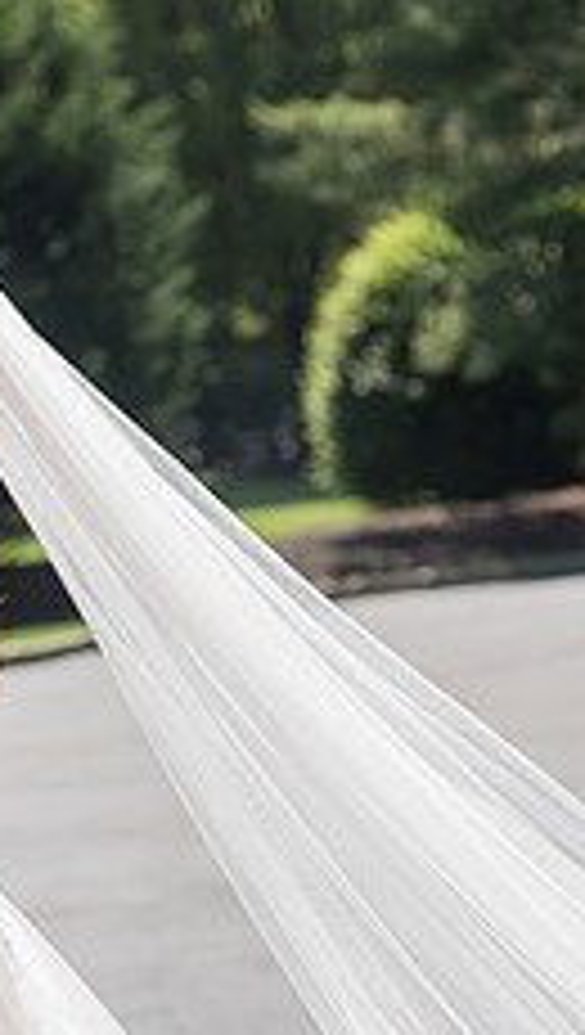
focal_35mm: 211
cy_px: 722
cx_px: -252
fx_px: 5797
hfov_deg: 5.7
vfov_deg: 10.2
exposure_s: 1/2000
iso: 400
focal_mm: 80
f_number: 4.5
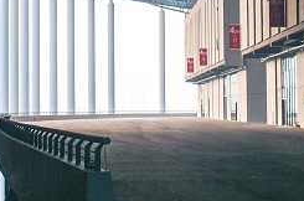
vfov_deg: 10.9
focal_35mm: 125
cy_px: 41
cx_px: 98
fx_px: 1053
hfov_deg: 16.4
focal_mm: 34
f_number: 5.6
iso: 400
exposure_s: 1/60
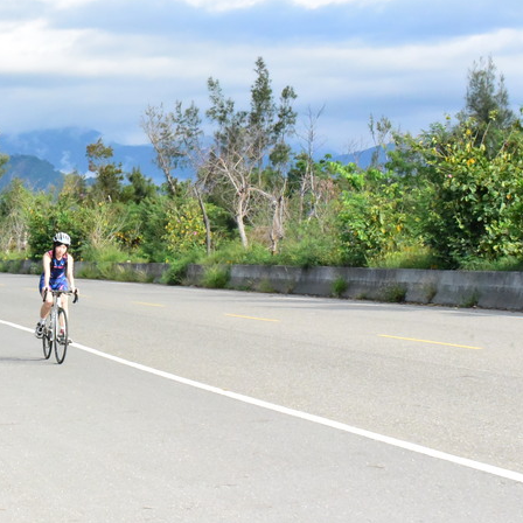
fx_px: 1897
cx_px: 75
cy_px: 252
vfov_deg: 15.7
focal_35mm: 111
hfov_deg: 15.5
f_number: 16
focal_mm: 75
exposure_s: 1/4000
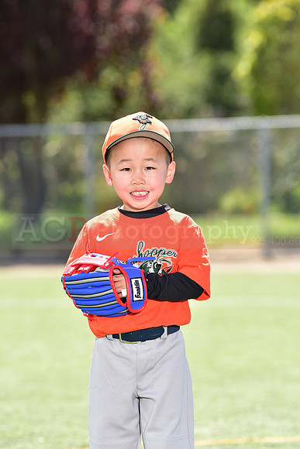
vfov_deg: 10.3
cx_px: 150
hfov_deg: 6.9
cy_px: 224
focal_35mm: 200
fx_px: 2498
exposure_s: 1/200
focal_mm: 200
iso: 80
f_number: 5
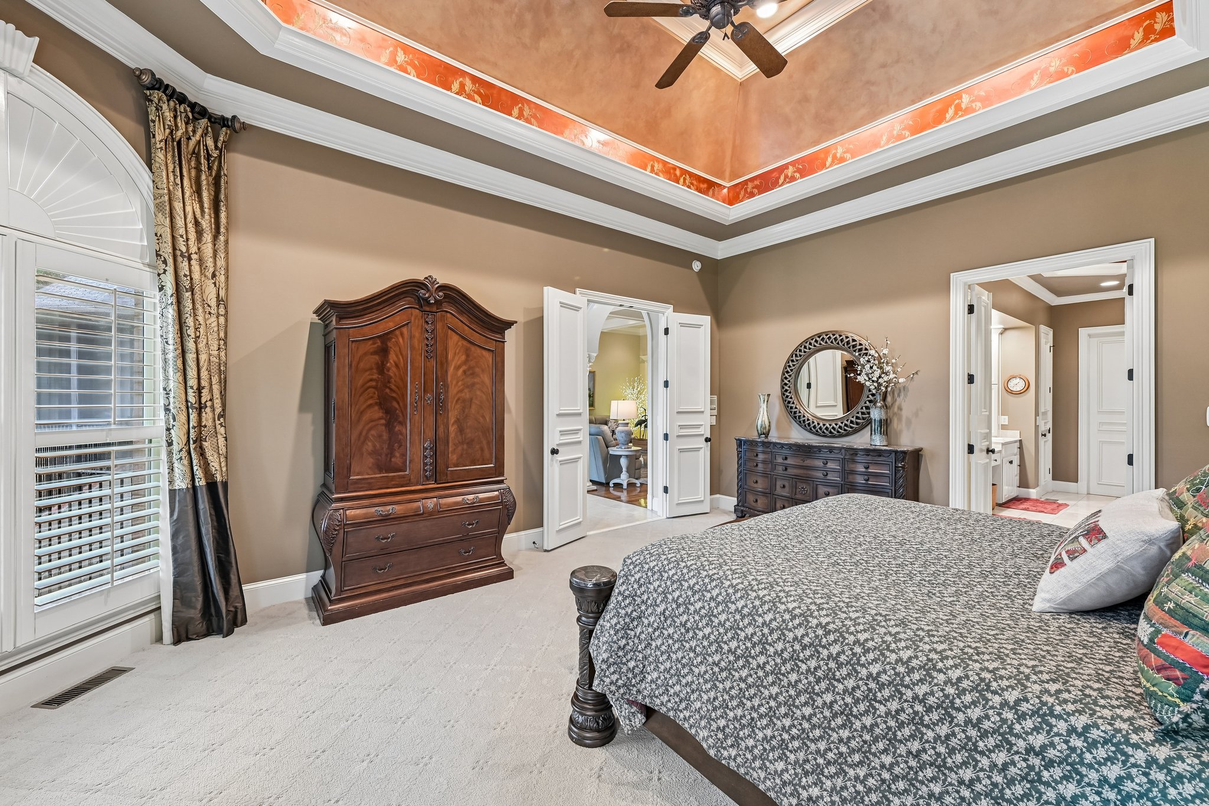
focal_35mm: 14
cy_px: 403
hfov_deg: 104.3
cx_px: 604
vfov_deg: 81.2
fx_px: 470
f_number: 8
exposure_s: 1/6
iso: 400
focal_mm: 14
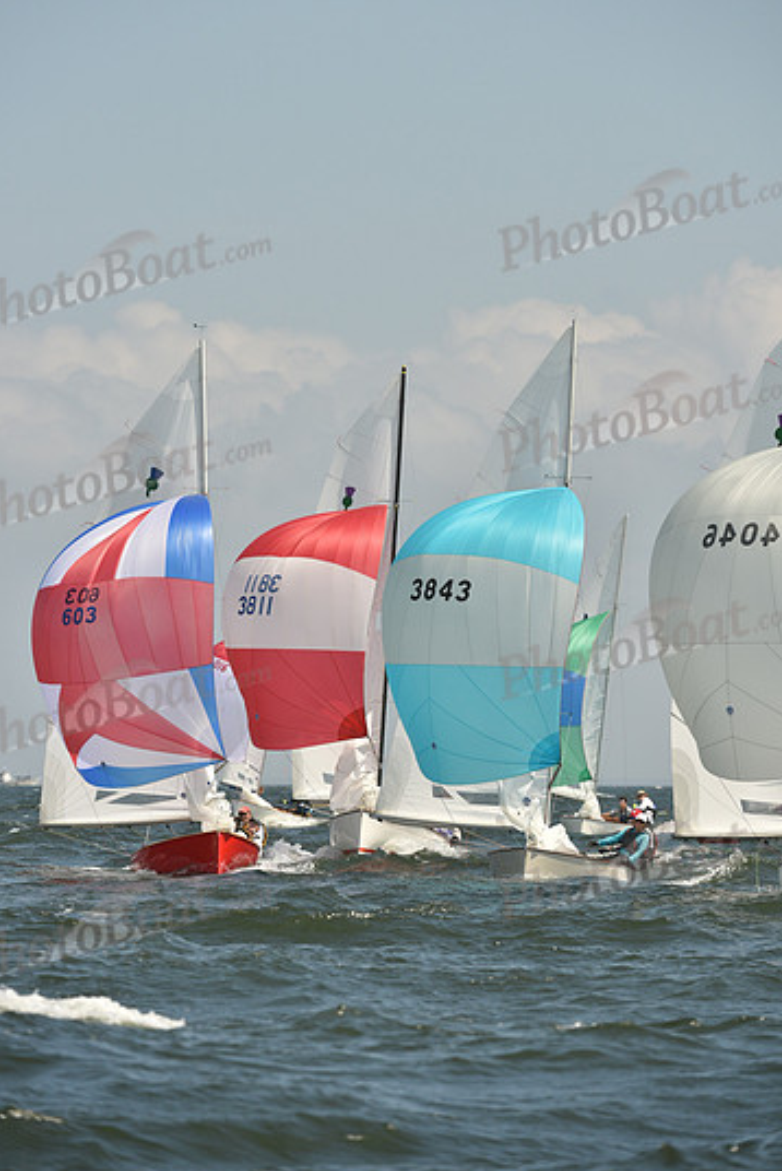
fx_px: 9859
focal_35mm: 303
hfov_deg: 4.5
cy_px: 561
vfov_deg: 6.8
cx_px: 386
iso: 250
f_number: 7.1
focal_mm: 280
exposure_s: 1/1250
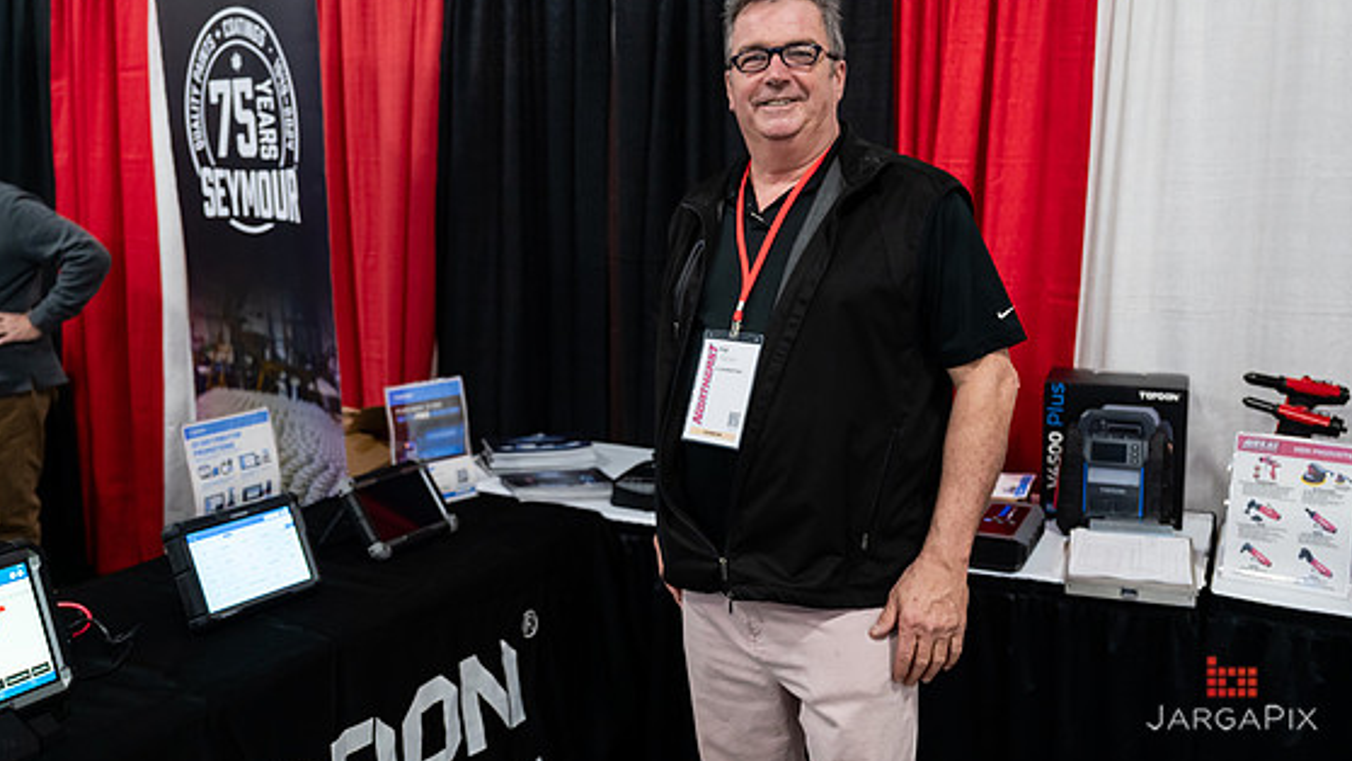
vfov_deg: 32.7
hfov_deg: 55.3
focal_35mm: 36
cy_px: 306
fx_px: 1291
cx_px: 690
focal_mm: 31.5
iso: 2500
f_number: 3.2
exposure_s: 1/200
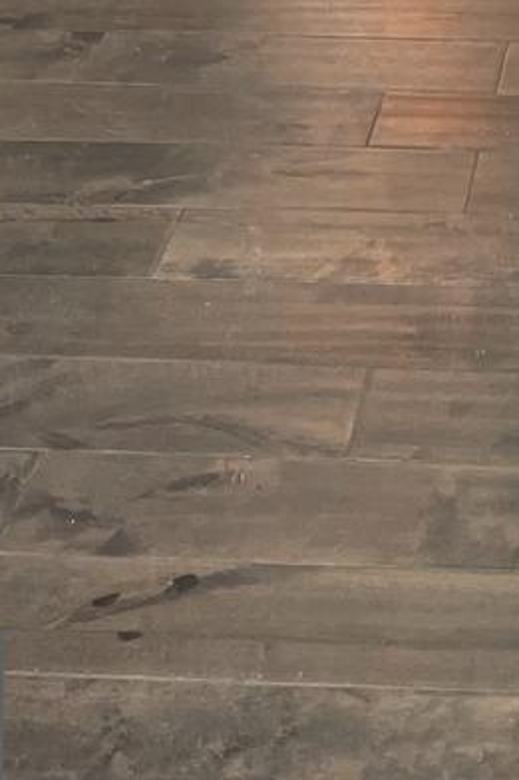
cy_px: -732
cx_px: 652
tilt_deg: -6.8
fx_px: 2294
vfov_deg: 15.7
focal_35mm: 106
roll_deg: +0.0
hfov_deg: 12.5
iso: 80
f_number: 1.6
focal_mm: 4.2
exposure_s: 1/120
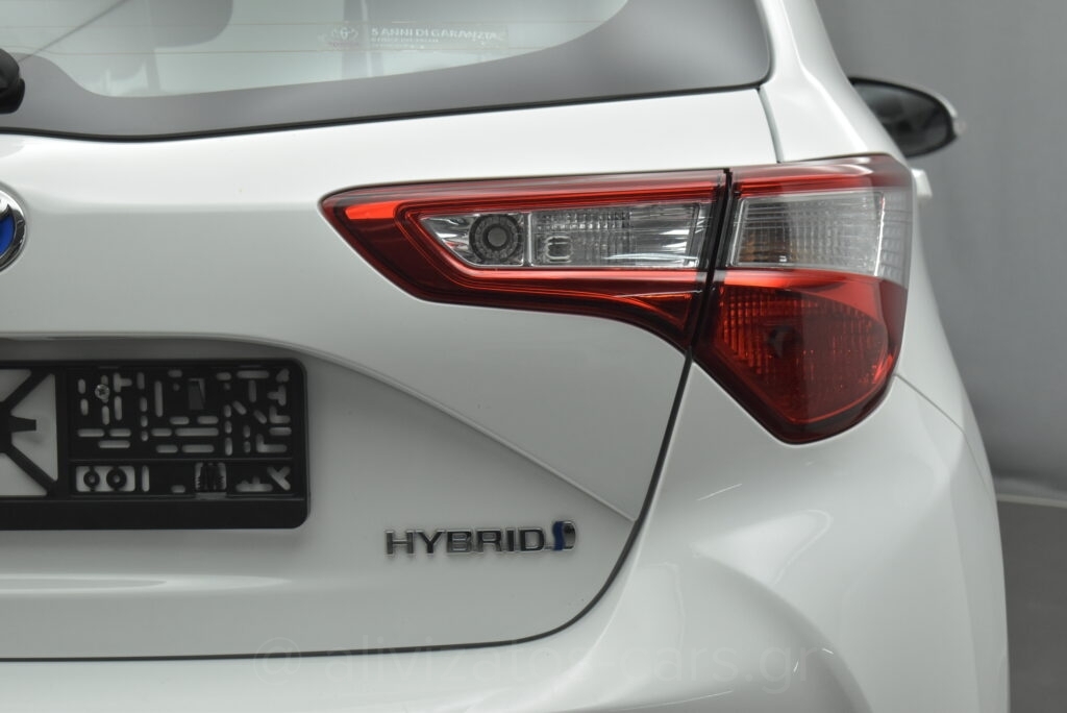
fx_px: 2313
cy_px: 356
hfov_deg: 26.0
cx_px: 534
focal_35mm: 78
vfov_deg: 17.5
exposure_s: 1/125
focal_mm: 52
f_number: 5.6
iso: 1600
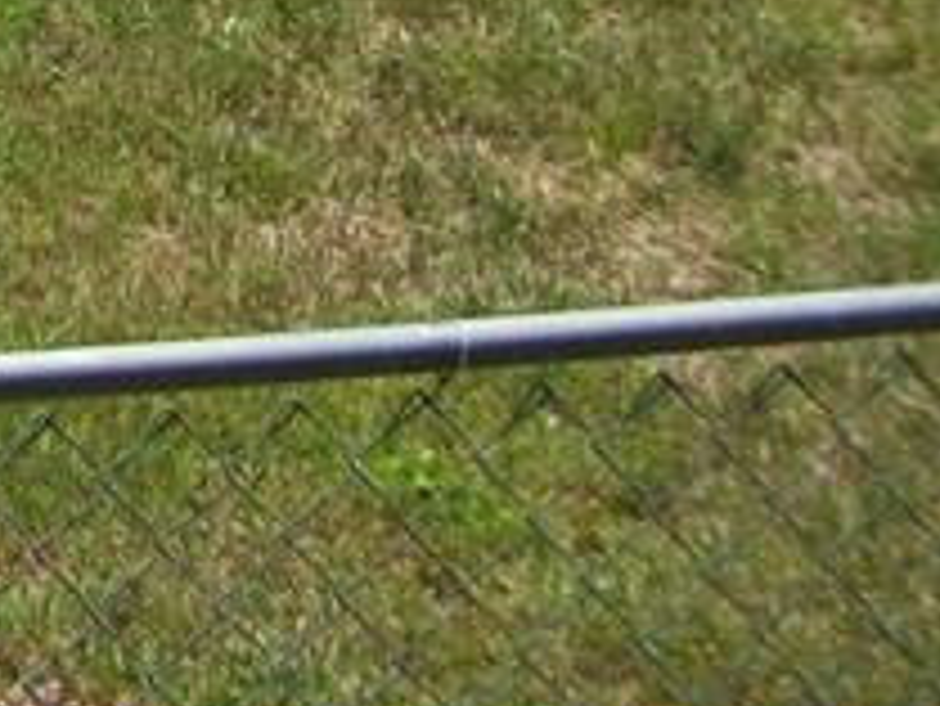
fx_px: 4266
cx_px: -1322
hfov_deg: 10.7
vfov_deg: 8.7
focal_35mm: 157
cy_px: -953
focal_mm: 5.7
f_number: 8.8
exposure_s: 1/125
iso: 80
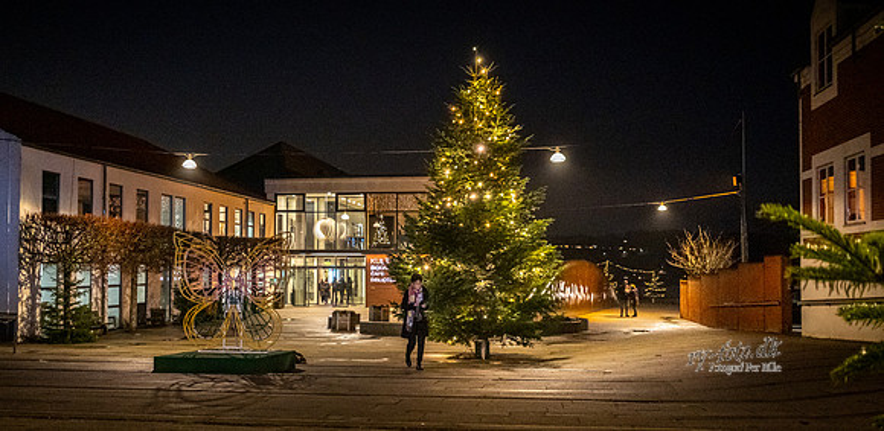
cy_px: 235
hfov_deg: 48.0
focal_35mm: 43
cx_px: 377
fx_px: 988
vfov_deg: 24.6
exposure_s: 1/60
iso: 3200
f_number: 2.8
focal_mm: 23
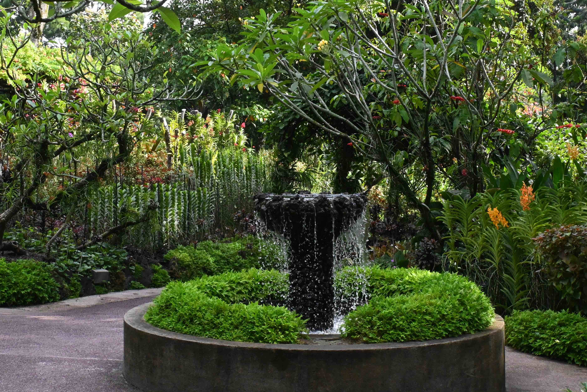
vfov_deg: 23.3
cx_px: 243
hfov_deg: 34.4
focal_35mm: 58
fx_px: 946
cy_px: 127
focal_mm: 26
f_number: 13
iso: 3200
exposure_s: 1/640
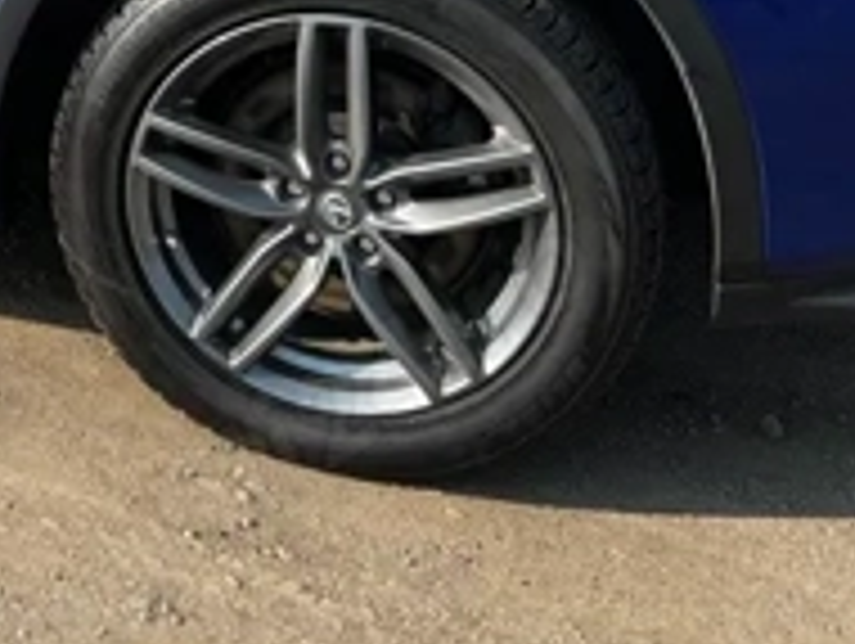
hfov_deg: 21.7
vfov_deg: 16.8
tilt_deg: -10.7
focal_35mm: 82
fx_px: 2028
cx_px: -220
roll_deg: +0.6
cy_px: -234
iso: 50
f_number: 1.5
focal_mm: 5.7
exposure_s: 1/2008
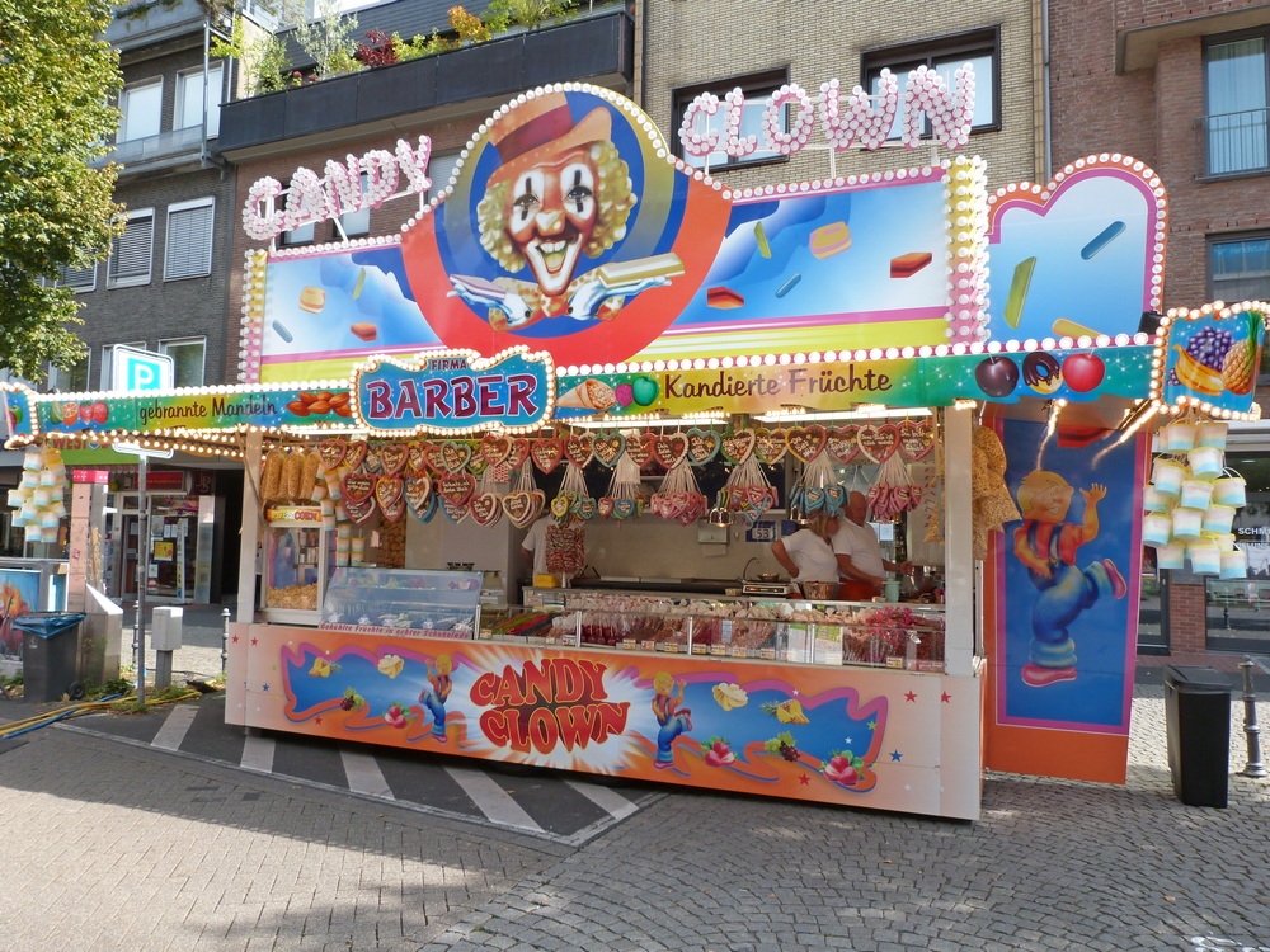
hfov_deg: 69.4
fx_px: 917
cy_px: 476
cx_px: 635
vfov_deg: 54.9
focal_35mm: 25
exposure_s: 1/250
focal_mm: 4.5
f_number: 4
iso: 100
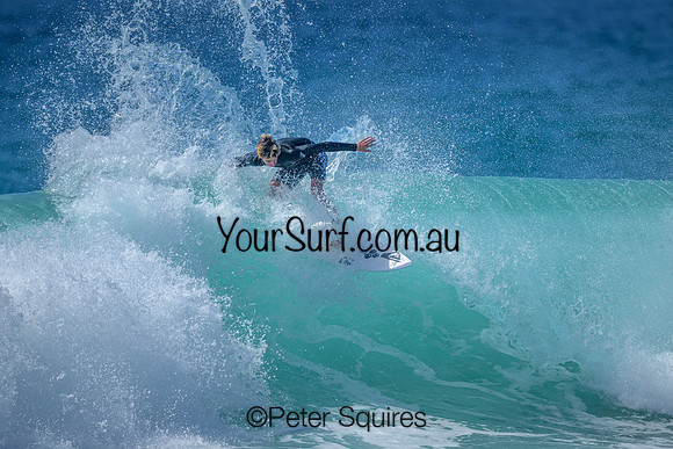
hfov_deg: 2.3
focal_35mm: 882
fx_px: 16489
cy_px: 224
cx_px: 344
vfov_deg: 1.6
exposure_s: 1/2500
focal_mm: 800
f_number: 6.3
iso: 250
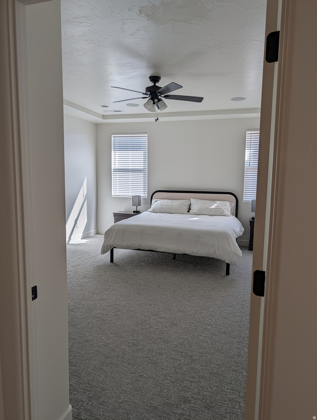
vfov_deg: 71.5
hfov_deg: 56.9
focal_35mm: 24
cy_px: 210
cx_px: 158
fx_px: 292
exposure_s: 1/120
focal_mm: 6.9
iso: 23
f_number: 1.68
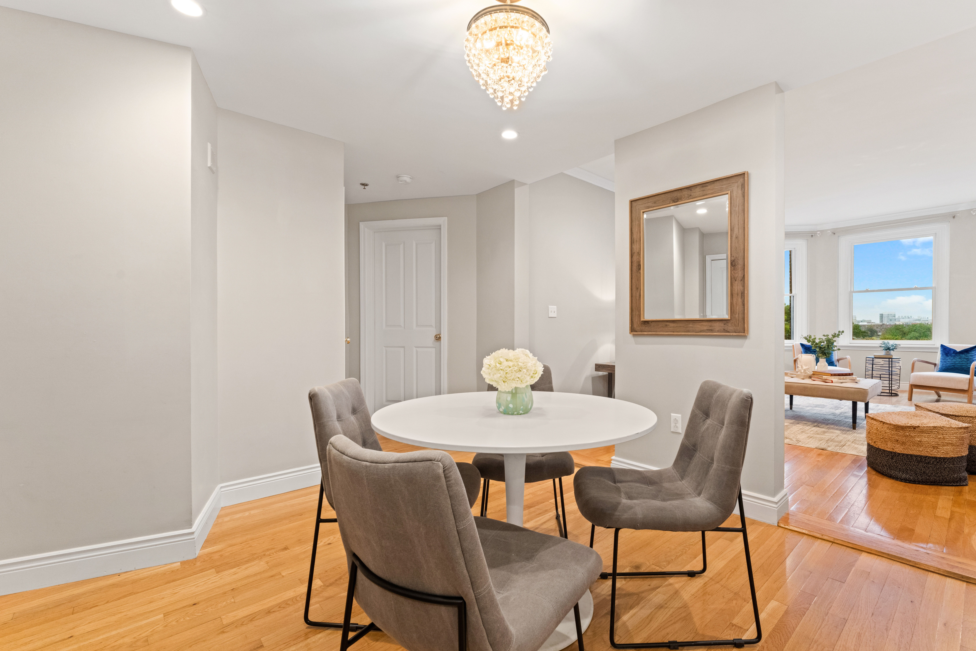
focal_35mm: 16
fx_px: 430
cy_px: 336
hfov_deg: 97.1
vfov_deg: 74.2
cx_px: 523
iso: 1600
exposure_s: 1.6
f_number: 11
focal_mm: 14.8
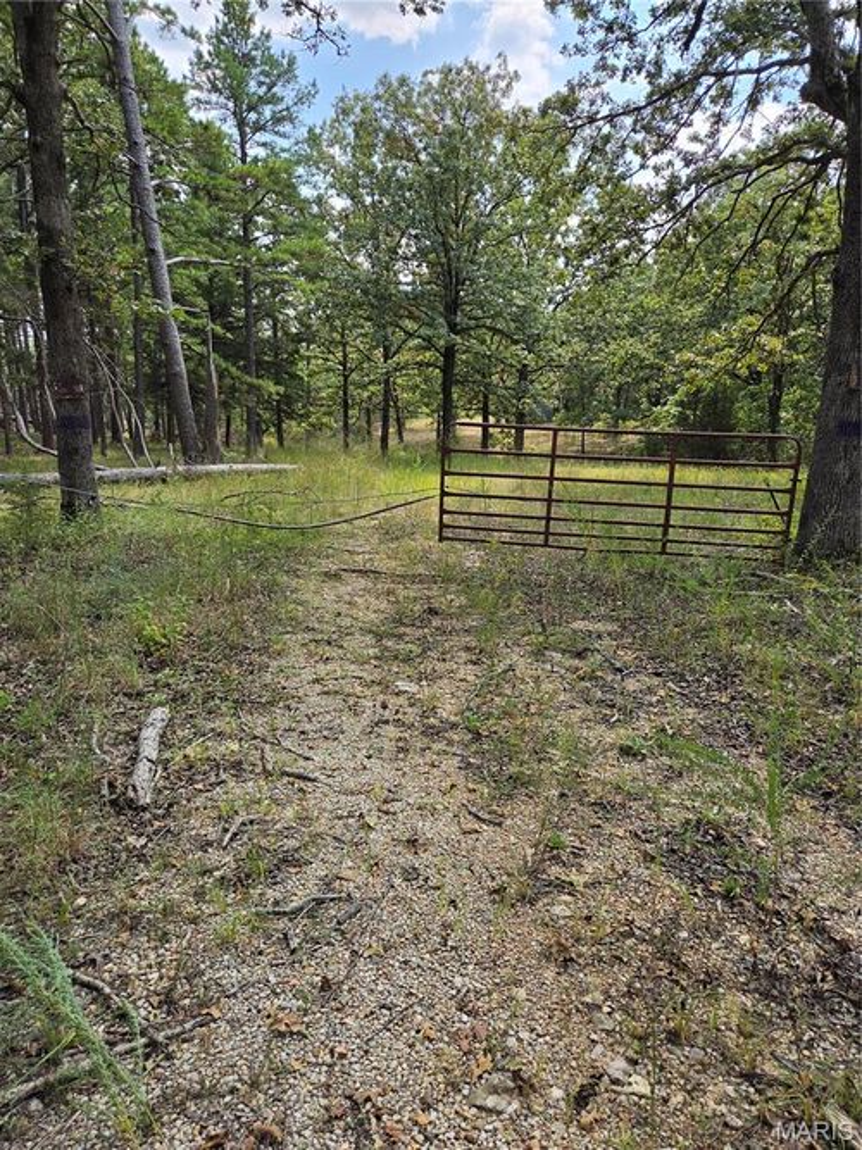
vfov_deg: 73.9
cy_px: 575
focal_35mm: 23
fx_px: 764
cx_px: 431
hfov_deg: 58.9
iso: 80
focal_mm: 5.4
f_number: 1.8
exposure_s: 1/3100
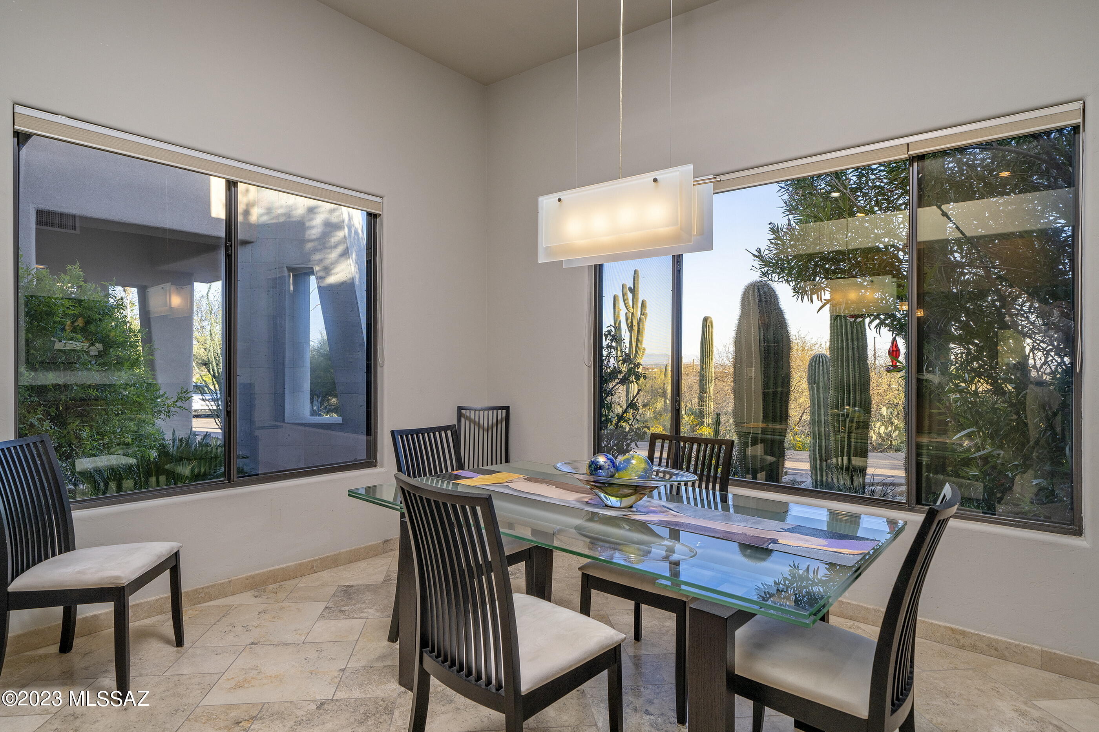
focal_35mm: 17
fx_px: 519
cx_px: 550
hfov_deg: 93.3
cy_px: 366
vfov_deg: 70.4
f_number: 7.1
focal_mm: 17
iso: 250
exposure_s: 1/50
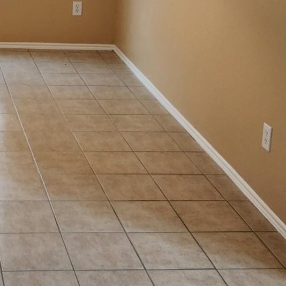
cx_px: 9
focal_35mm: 78
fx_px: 729
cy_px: -15
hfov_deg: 21.5
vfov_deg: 21.3
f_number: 1.8
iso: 200
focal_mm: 5.4
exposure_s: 1/120
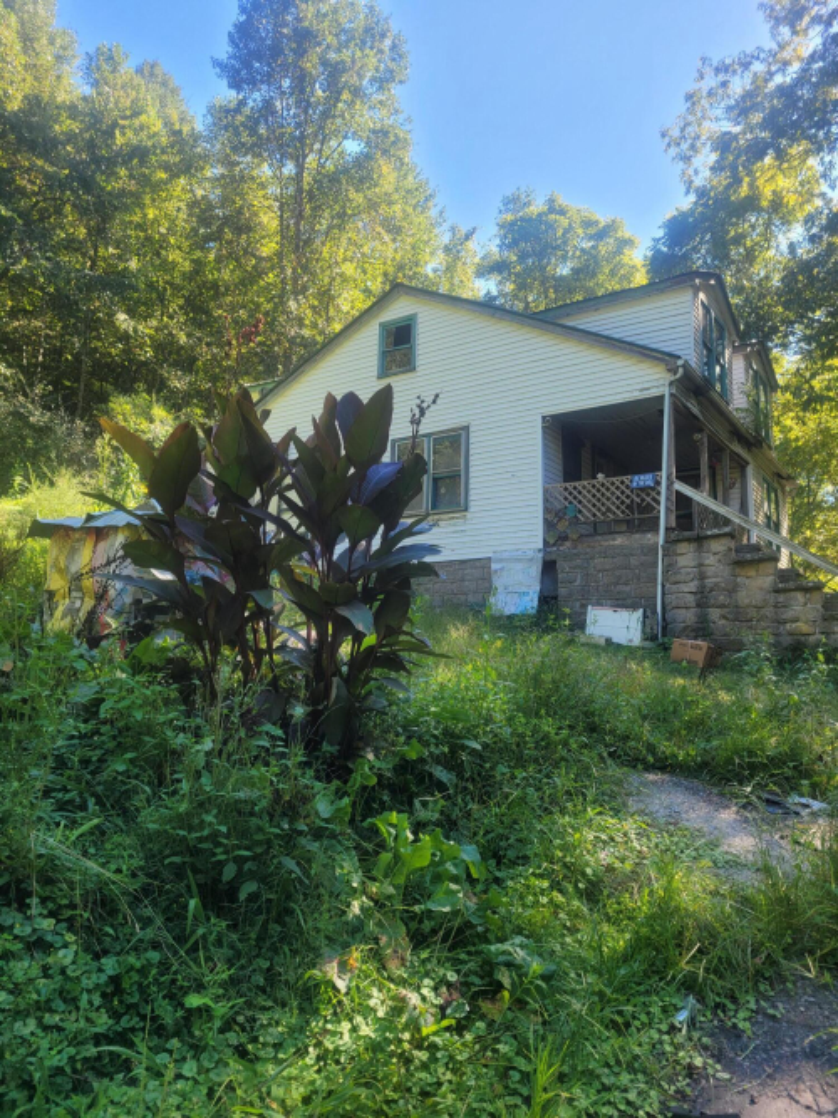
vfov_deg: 67.3
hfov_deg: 53.0
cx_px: 419
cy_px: 559
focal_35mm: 26
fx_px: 839
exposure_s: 1/311
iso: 40
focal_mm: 5.4
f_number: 1.8
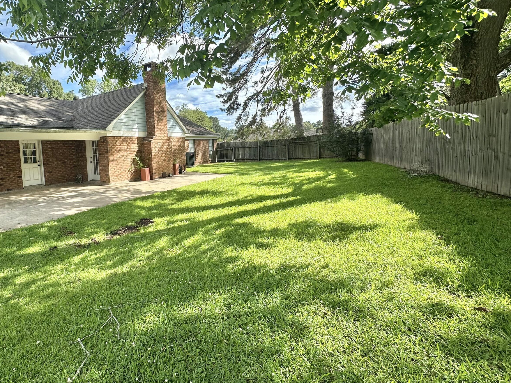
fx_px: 266
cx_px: 184
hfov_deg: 85.6
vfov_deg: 71.4
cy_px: 170
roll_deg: +2.5
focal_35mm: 18
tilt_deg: -4.2
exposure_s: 1/754
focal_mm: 2.22
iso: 40
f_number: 2.2
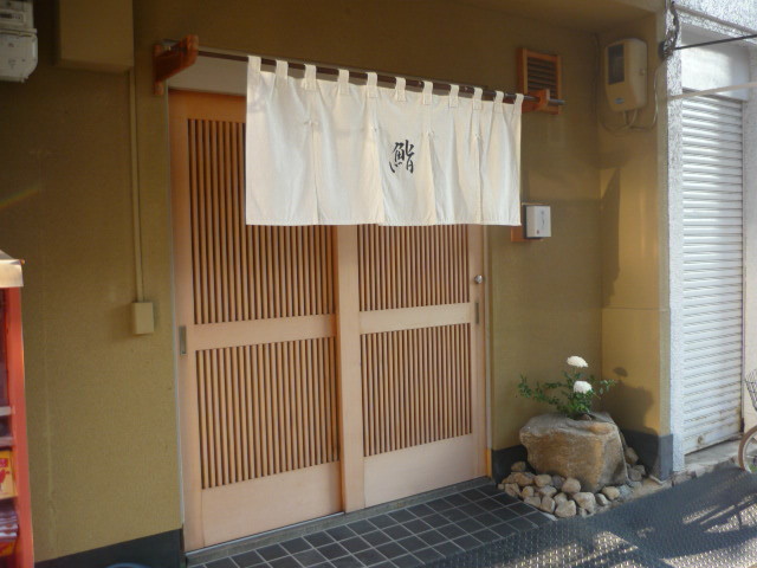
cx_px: 378
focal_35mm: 33
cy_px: 284
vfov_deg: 42.9
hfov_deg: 55.4
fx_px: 722
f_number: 2.8
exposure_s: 1/80
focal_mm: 5.5
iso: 100
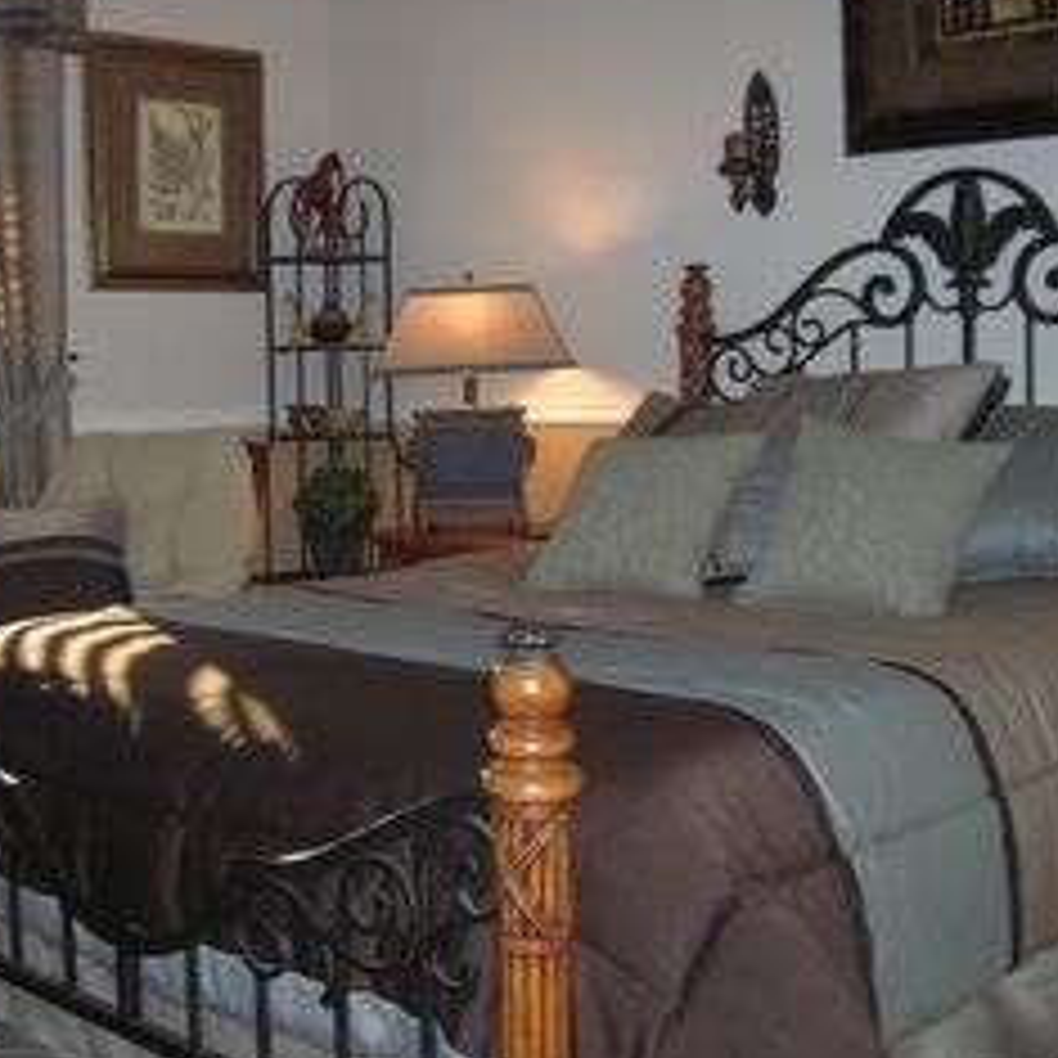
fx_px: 1625
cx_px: 473
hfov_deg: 36.0
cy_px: 482
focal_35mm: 47
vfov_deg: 36.0
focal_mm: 5.7
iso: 119
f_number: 2.9
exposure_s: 1/60.1
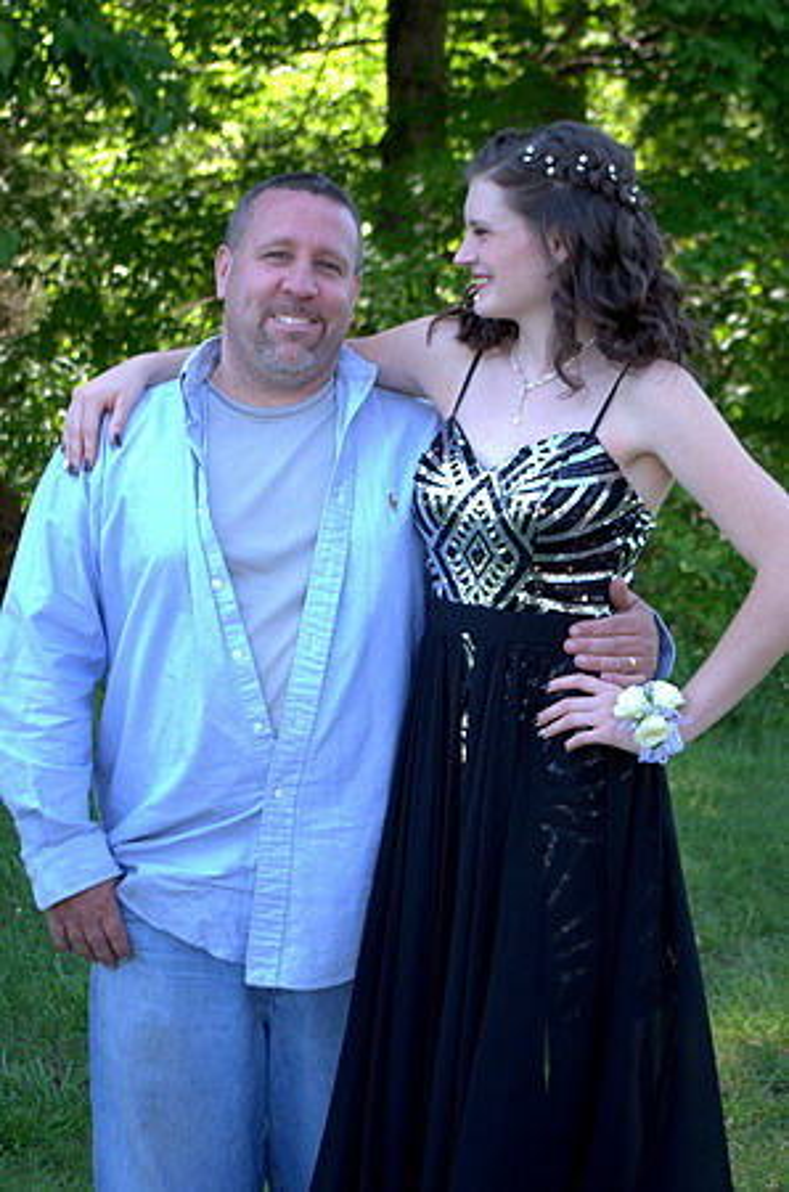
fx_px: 2477
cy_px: 596
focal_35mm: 75
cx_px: 394
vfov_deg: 27.0
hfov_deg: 18.1
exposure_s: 1/25
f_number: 5.6
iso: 100
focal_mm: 50
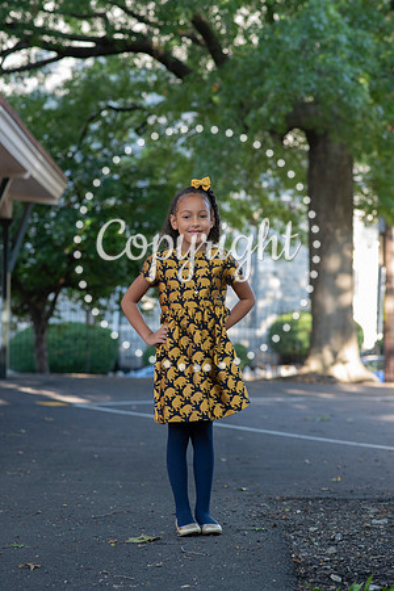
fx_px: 1395
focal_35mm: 85
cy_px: 296
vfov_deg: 23.9
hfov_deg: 16.1
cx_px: 197
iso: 800
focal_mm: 85
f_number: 4.5
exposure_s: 1/250
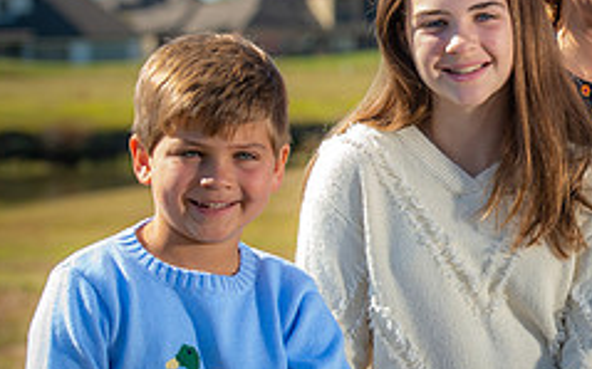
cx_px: 644
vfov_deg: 6.2
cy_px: 186
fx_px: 3434
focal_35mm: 213
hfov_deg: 9.8
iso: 50
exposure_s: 1/250
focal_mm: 86
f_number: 5
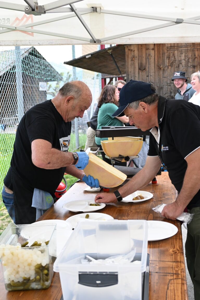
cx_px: 100
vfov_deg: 46.4
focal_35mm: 42
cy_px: 150
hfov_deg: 31.9
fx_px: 350
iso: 800
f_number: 4.5
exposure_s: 1/1000
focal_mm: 28
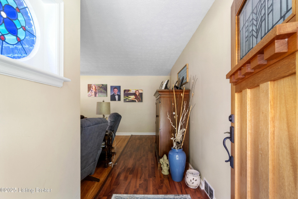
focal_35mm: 15
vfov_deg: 77.3
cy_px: 100
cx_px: 149
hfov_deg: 100.4
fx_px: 124
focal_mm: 10
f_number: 8
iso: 400
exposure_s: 1/4
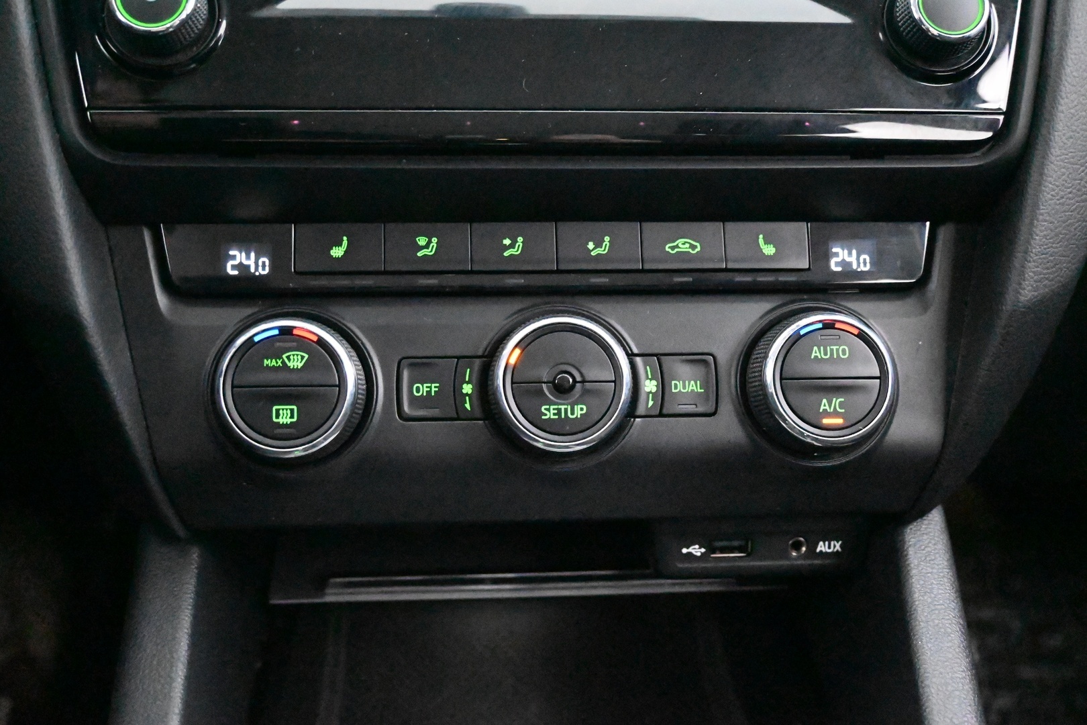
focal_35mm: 34
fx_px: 1019
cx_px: 544
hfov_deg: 56.1
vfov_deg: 39.1
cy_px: 362
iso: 36000
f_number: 4
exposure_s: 1/40
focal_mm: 22.5
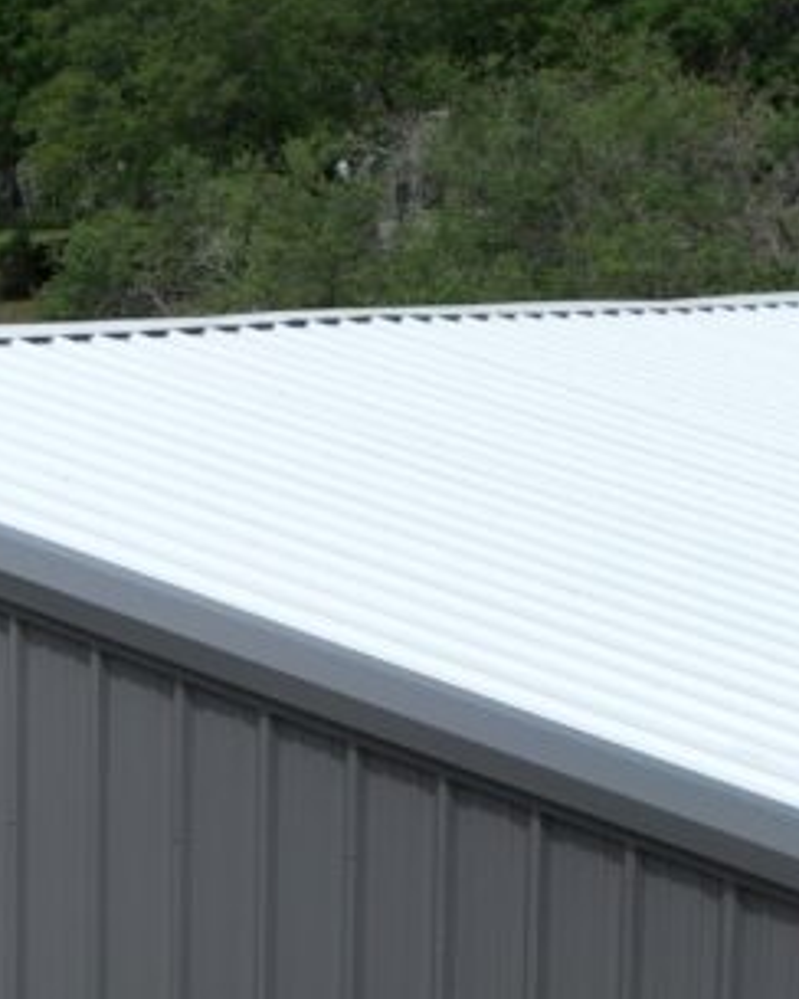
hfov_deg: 11.7
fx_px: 3872
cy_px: 1114
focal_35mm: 131
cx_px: 88
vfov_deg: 14.3
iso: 100
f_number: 2.8
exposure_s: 1/3200
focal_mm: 12.29
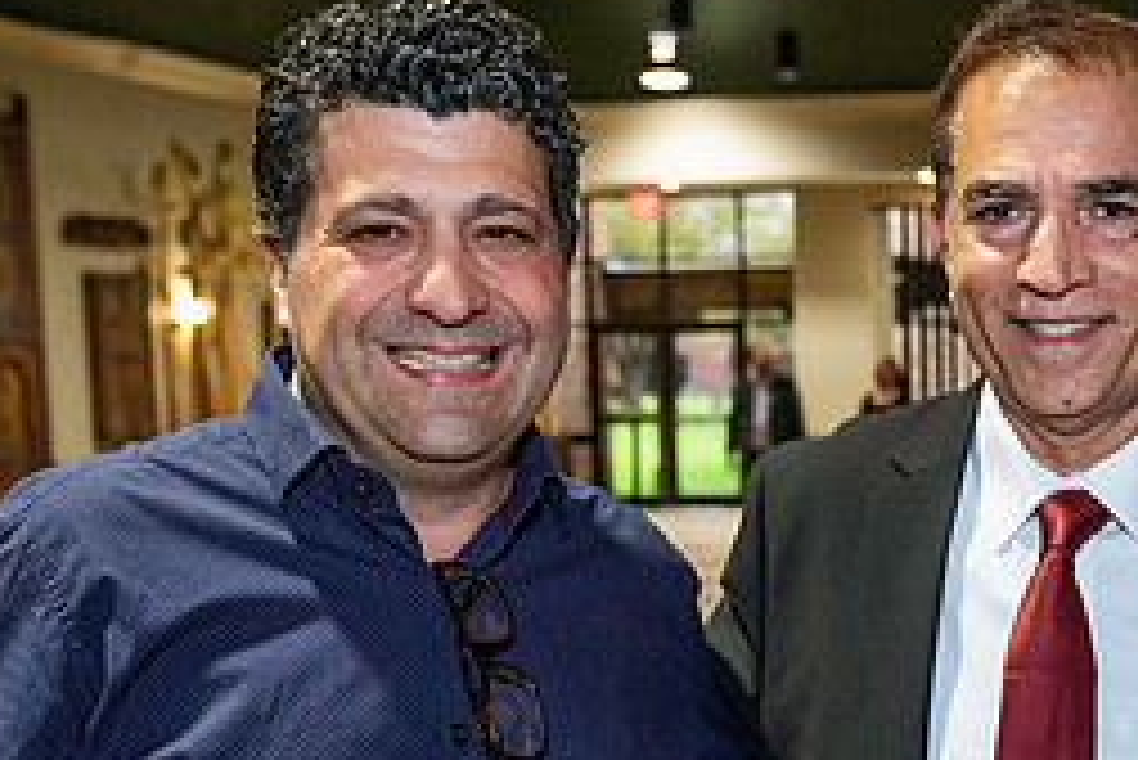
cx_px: 1084
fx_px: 2467
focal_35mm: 78
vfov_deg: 17.3
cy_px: 659
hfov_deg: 25.0
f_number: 4.5
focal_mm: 34
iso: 3200
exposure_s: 1/125
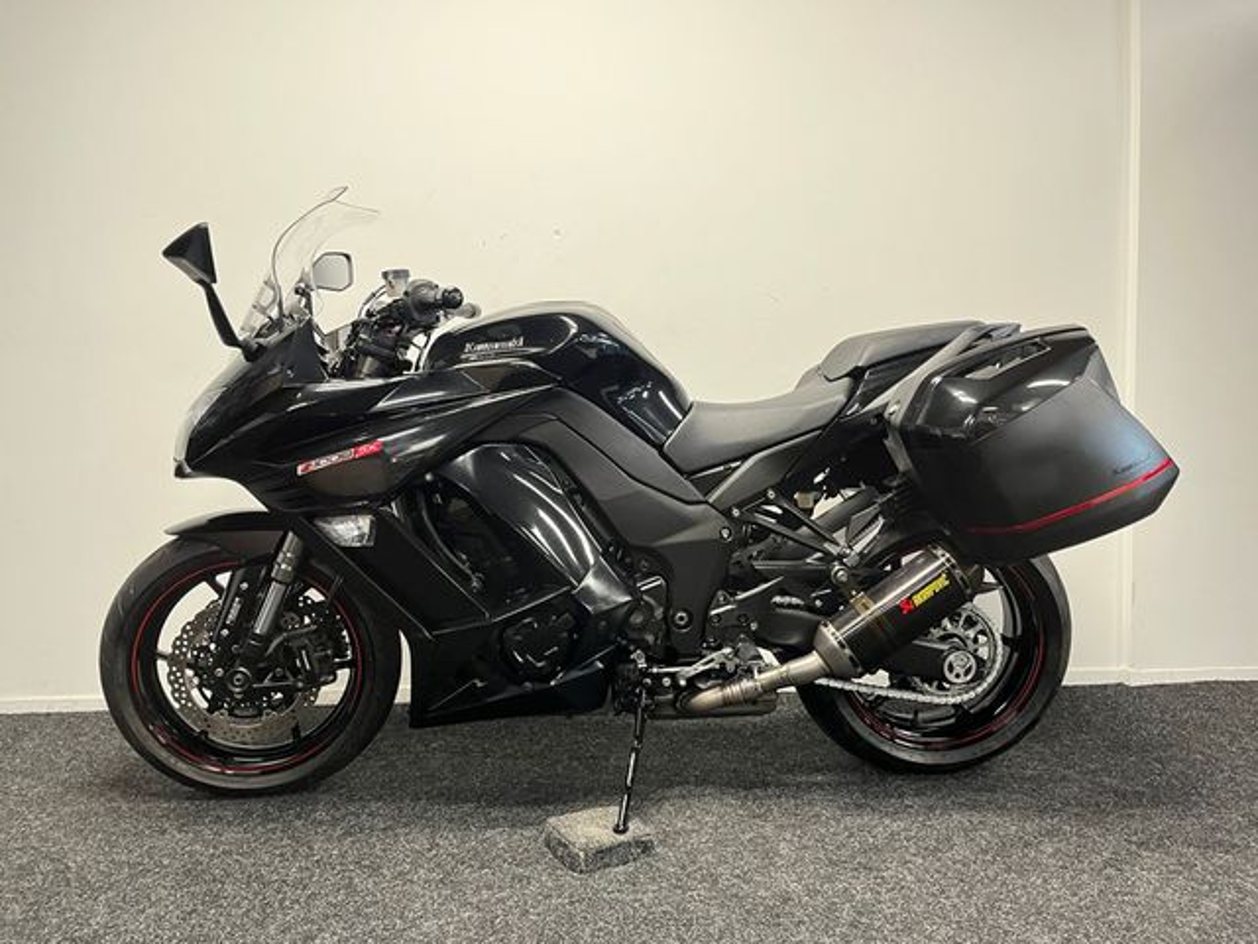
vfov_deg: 53.1
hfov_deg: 67.3
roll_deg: +0.8
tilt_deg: -2.9
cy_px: 472
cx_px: 629
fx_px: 945
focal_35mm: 26
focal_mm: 5.1
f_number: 1.6
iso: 320
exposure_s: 1/50
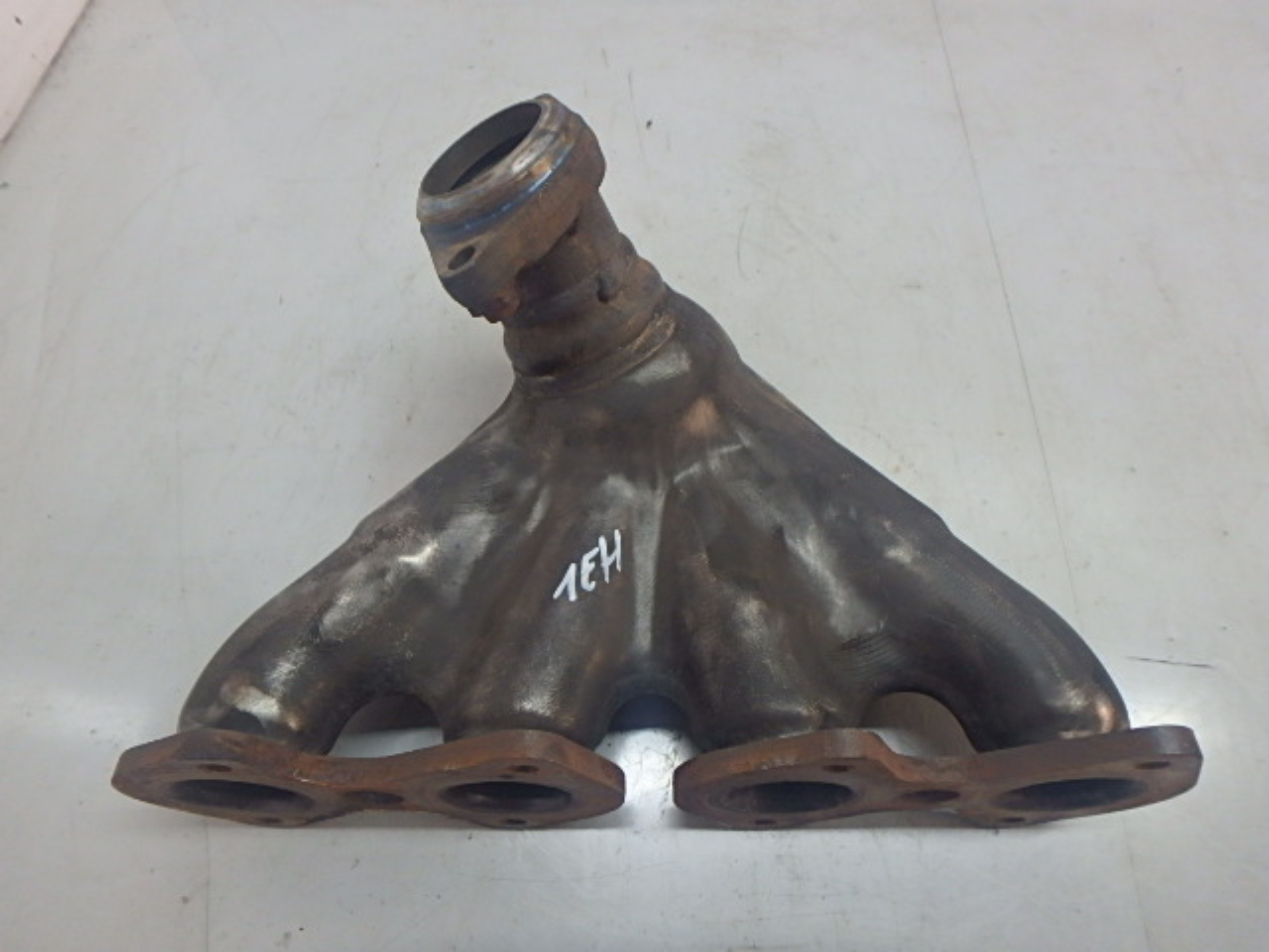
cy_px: 476
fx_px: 770
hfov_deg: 79.0
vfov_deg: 63.4
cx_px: 634
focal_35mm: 21
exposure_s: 1/50
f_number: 3.5
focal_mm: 3.7
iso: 200
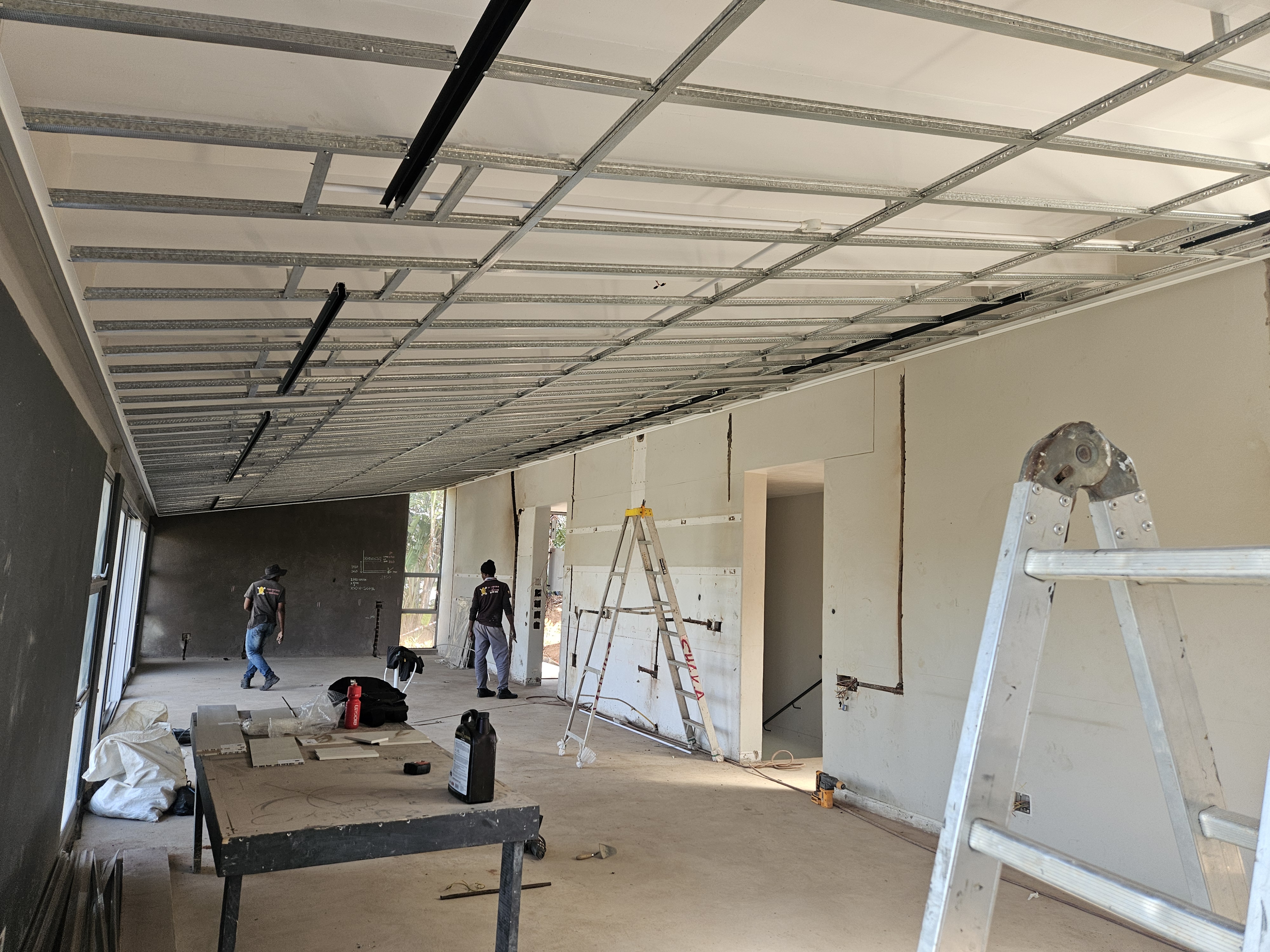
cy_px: 476
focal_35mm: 23
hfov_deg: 73.9
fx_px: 844
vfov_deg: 58.9
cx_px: 635
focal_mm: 5.4
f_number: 1.8
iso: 100
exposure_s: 1/190
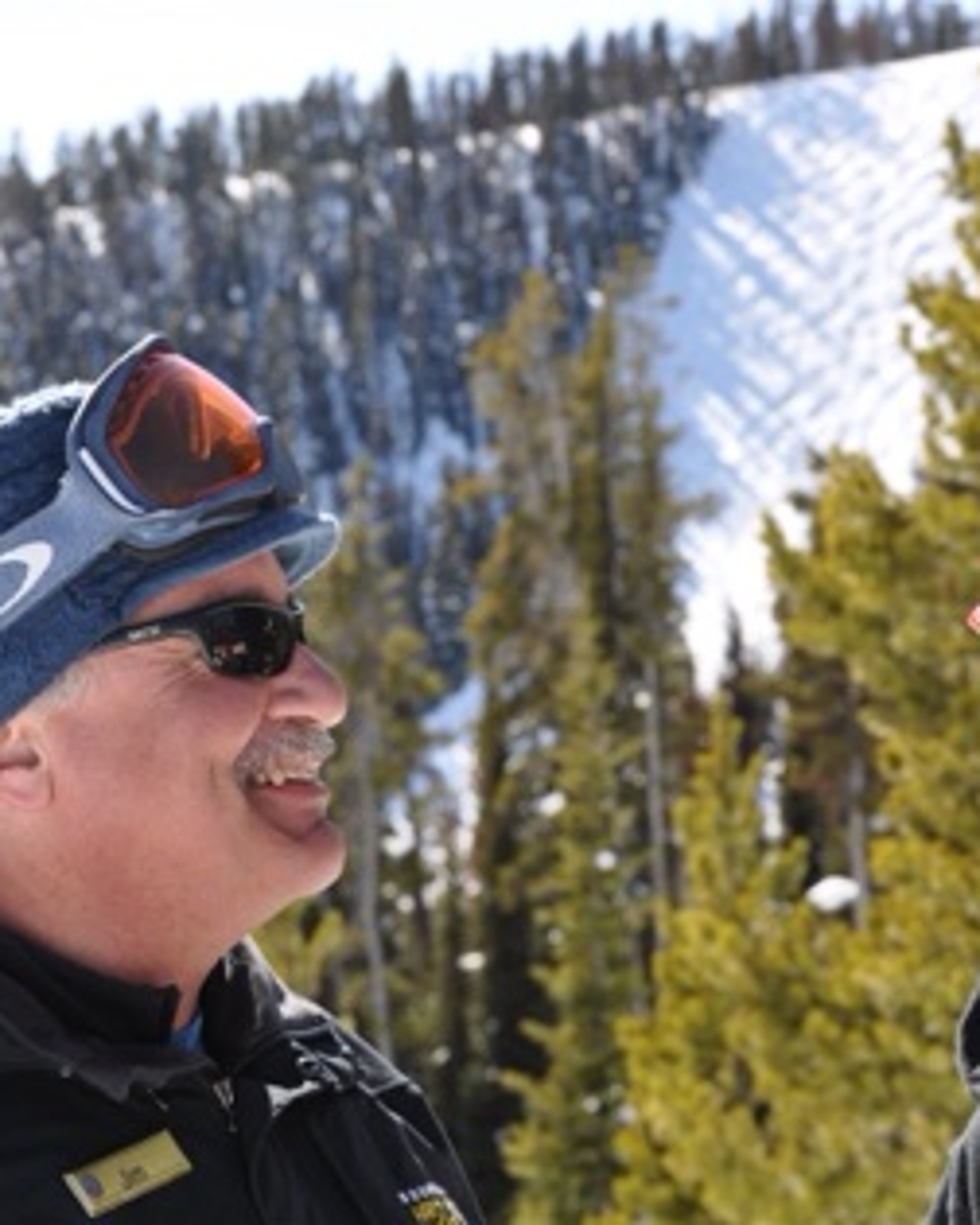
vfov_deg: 17.9
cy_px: 616
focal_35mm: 107
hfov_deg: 14.4
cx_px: 517
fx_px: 3879
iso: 200
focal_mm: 50
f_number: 9
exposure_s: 1/320
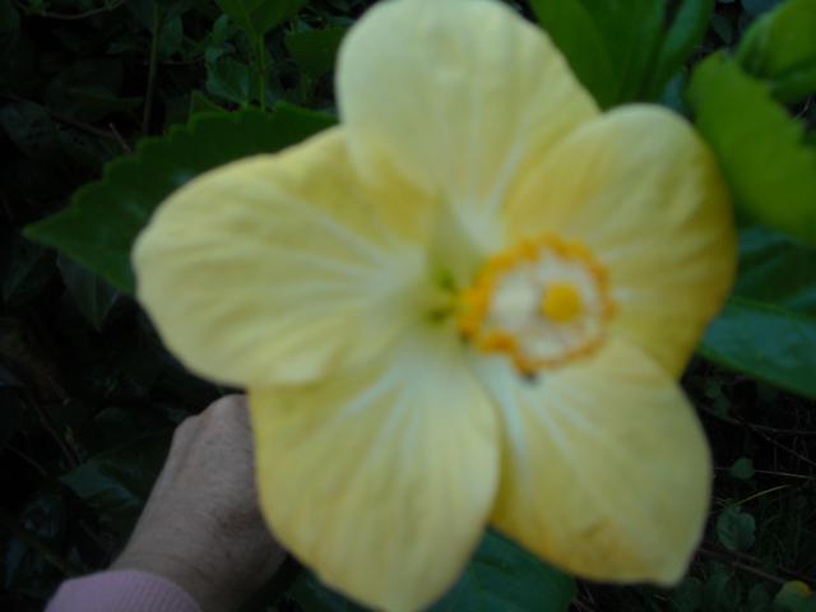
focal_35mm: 35
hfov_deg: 52.6
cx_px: 408
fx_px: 825
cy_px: 306
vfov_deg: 40.7
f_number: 2.8
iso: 64
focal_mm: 5.7
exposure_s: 1/96
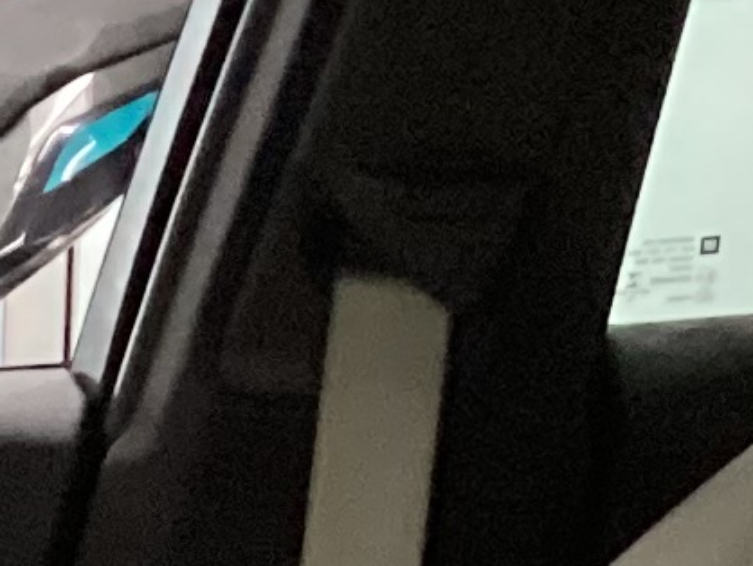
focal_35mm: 242
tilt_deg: -27.2
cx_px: -784
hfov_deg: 7.8
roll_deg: +1.2
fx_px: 5267
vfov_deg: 5.5
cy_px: 2138
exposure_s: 1/33
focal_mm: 3.3
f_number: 2.4
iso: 400
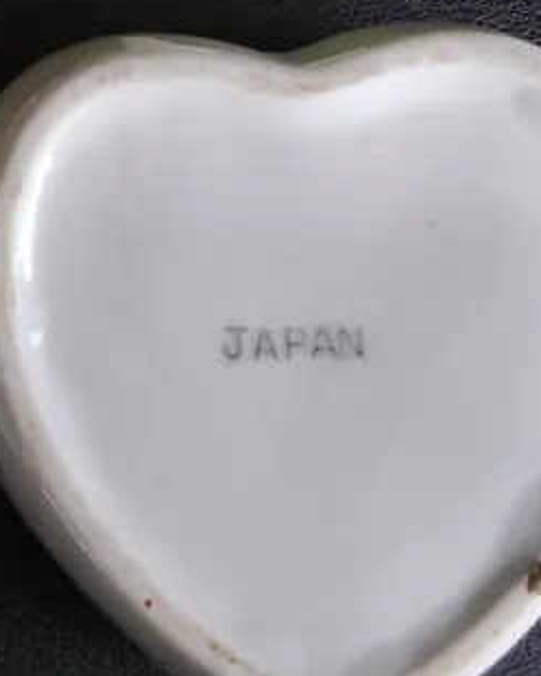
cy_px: 55
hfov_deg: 16.6
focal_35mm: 87
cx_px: -170
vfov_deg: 21.4
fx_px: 1741
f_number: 2
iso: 160
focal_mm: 2.87
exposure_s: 1/100
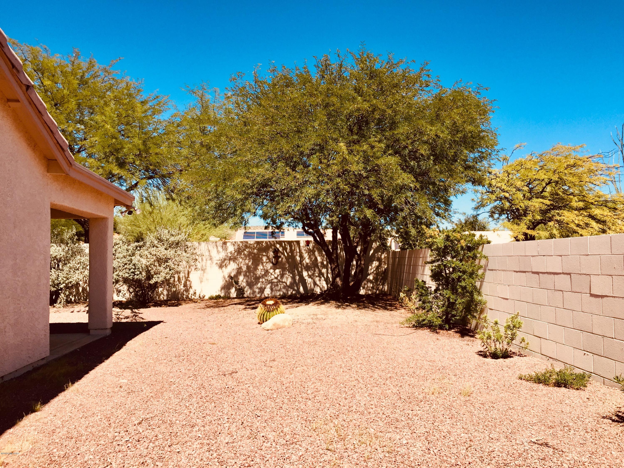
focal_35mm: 29
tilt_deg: +1.0
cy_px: 234
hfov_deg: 61.7
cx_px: 312
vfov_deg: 48.2
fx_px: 523
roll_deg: +0.3
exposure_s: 1/1464
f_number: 2.2
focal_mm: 4.15
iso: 32
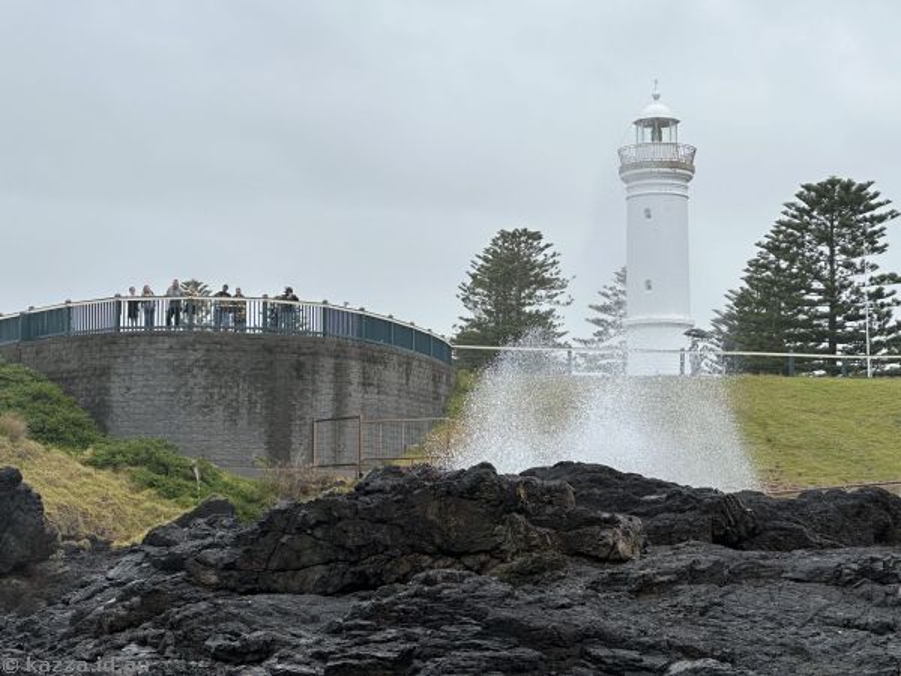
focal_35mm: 77
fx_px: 2004
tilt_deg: +5.8
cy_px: 338
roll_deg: -0.3
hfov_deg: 25.3
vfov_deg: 19.1
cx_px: 450
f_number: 2.8
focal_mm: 9
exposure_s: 1/377
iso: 32
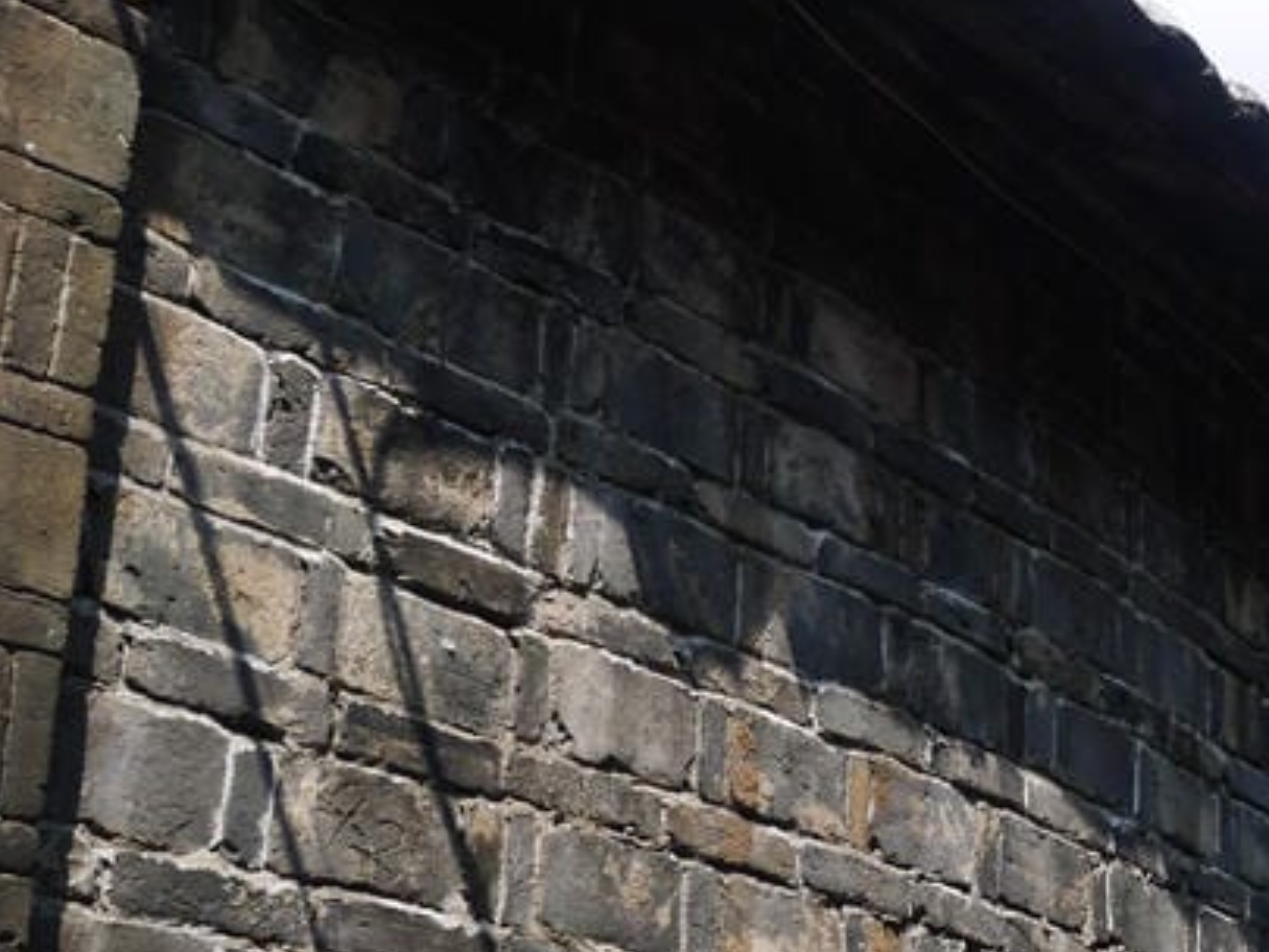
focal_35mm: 83
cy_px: 229
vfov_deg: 17.7
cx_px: 1651
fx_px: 3044
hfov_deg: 21.3
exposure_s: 1/320
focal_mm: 14
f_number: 7.1
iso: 160
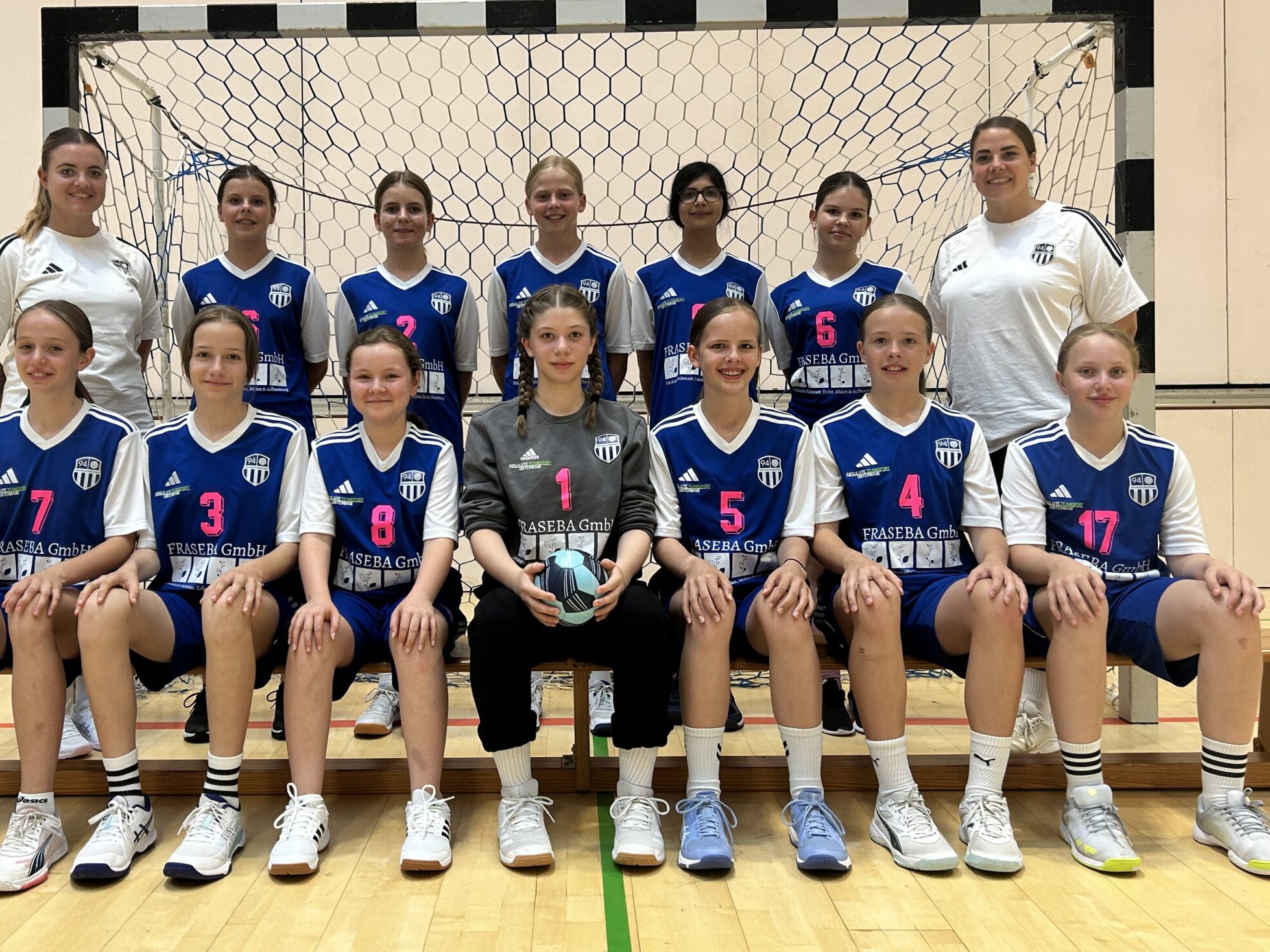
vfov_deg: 41.7
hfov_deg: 53.8
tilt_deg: -0.2
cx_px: 548
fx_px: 1247
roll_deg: +0.9
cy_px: 402
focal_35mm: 34
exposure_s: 1/50
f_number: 1.5
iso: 100
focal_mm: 5.7
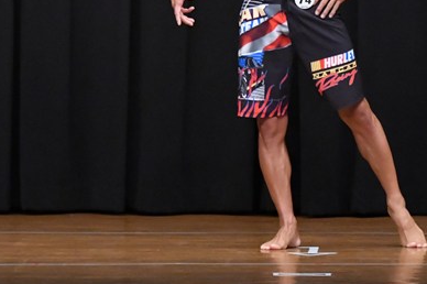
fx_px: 5333
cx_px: 299
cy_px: 15
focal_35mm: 450
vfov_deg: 3.0
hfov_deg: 4.6
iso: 8000
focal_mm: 150
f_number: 5.6
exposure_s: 1/400
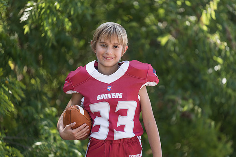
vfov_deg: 7.0
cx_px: 118
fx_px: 1279
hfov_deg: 10.5
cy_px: 78
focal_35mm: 195
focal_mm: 195
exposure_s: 1/320
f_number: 2.8
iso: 80
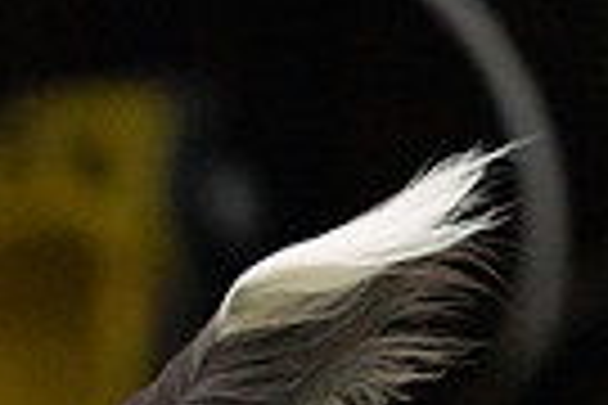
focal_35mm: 2569
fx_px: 43384
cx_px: -572
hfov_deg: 0.8
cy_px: 826
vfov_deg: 0.5
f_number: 6.3
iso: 6400
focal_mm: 600
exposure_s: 1/1600
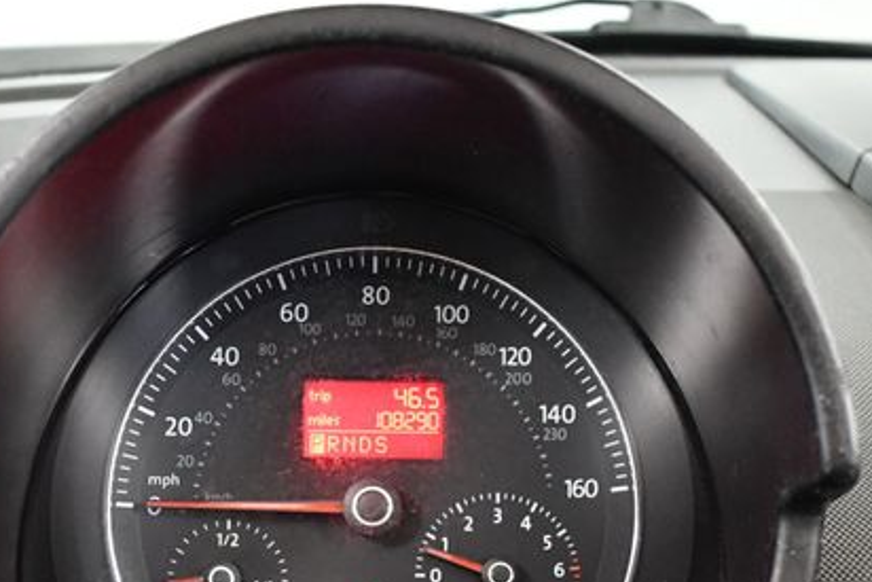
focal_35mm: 56
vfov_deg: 23.9
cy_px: 438
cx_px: 379
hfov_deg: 35.6
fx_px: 1357
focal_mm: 18
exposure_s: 1/80
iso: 3200
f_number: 3.5
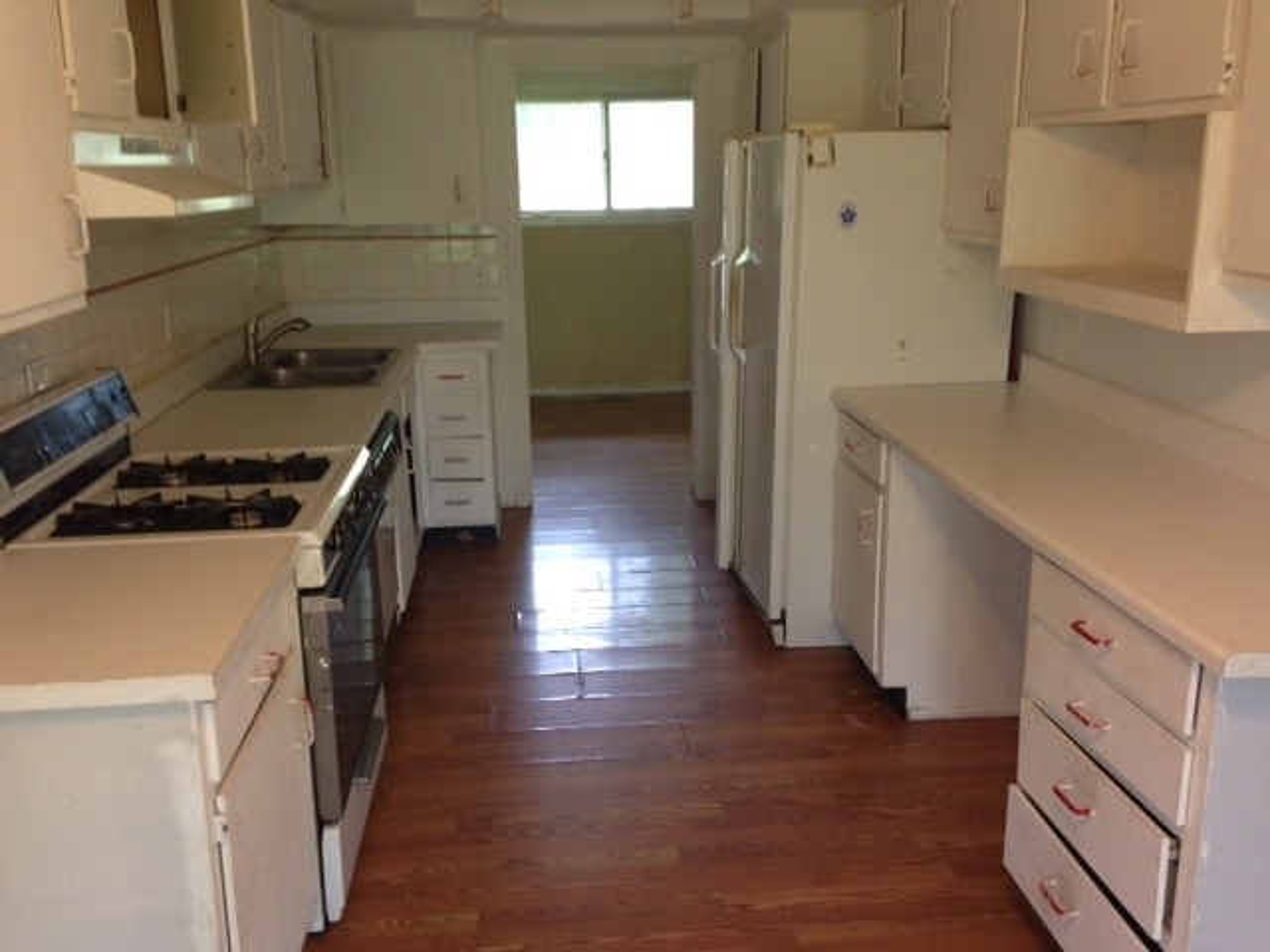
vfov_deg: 42.9
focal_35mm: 33
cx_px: 635
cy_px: 476
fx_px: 1211
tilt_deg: -13.2
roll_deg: +2.2
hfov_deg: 55.4
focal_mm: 4.12
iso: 80
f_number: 2.4
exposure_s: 1/20
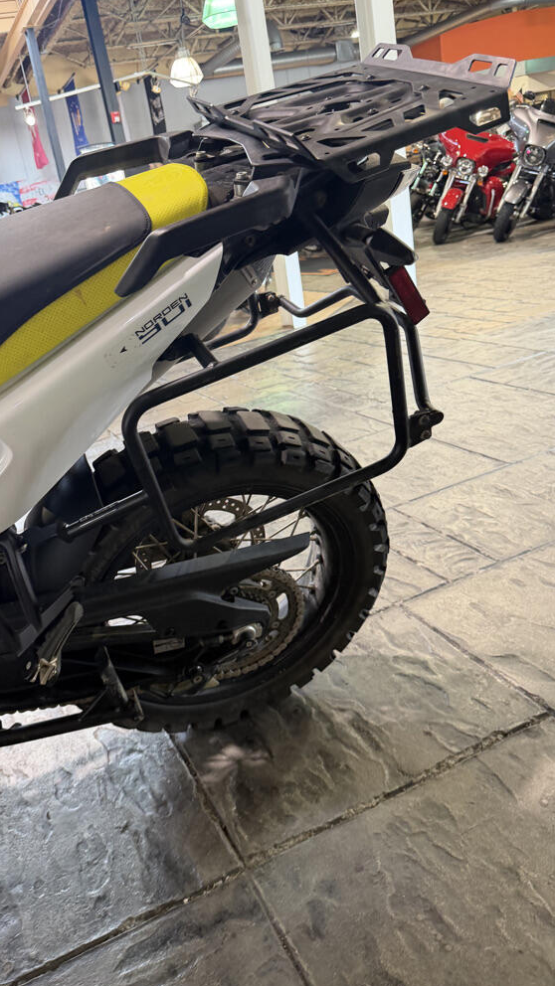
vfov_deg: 69.9
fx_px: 706
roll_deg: +10.2
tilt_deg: -19.5
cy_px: 483
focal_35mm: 27
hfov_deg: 42.7
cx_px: 222
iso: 200
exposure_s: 1/60
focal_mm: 6.76
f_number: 1.78
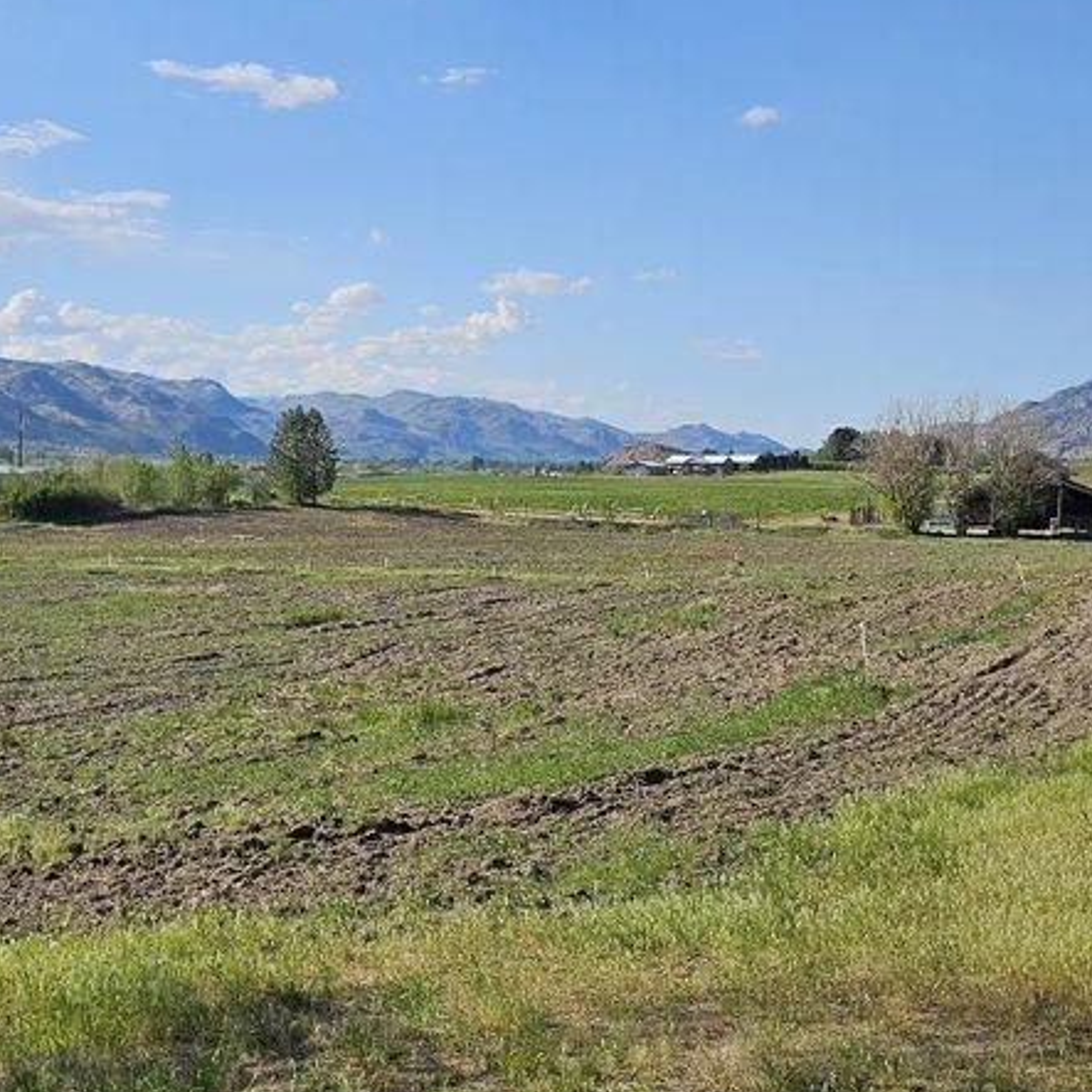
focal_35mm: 47
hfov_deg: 35.8
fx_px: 1677
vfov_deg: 36.1
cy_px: 532
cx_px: 387
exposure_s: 1/1111
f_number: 1.7
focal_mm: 6.3
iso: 10
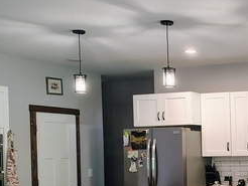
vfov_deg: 22.4
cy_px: 143
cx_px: 284
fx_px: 466
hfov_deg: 26.9
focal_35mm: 65
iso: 1013
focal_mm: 5.56
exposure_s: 1/120
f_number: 1.8
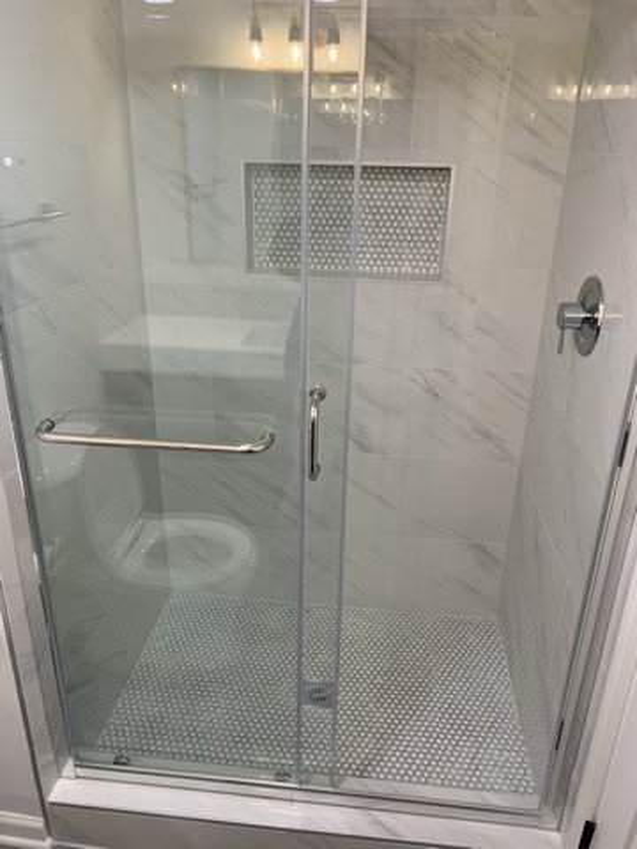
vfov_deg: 67.3
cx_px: 318
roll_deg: -1.4
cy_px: 424
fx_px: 638
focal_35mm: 26
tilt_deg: -22.7
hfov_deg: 53.1
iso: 64
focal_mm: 4.25
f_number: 1.8
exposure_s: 1/60
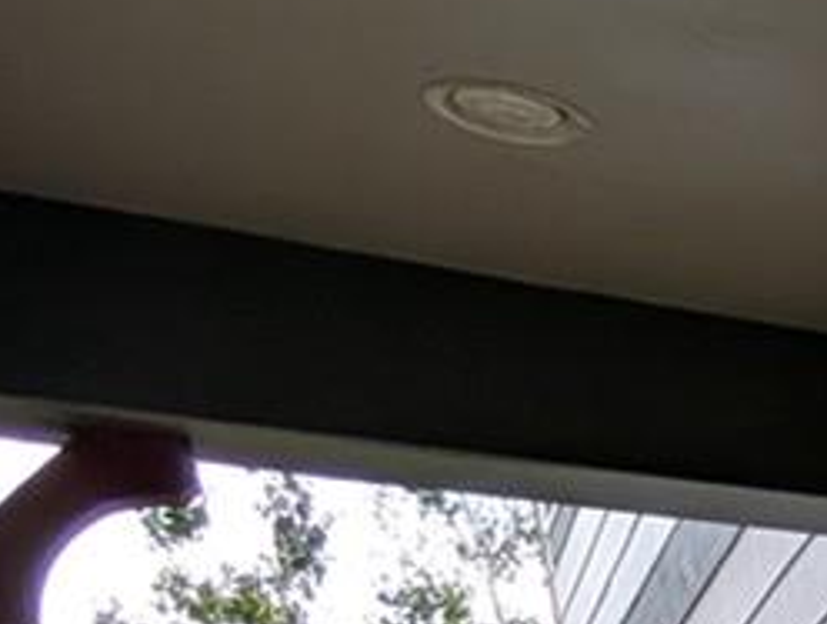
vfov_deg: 13.6
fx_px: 1843
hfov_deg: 14.8
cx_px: 2007
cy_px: 1522
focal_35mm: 77
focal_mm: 2.02
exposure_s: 1/450
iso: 49
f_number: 1.7
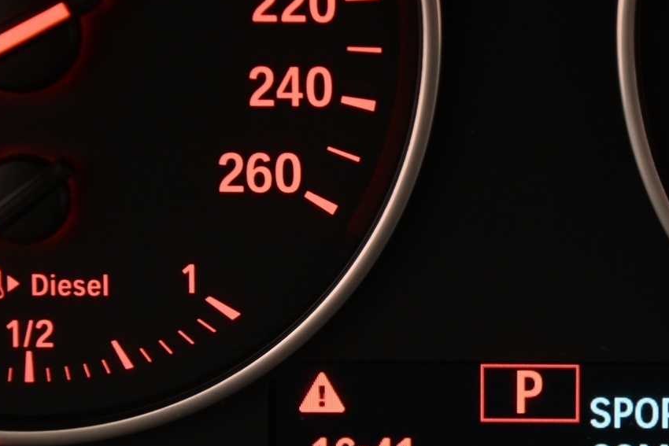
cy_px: 291
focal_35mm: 229
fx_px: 4256
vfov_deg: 6.0
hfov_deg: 9.0
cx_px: 531
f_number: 4
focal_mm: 120
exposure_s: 1/30
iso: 2000
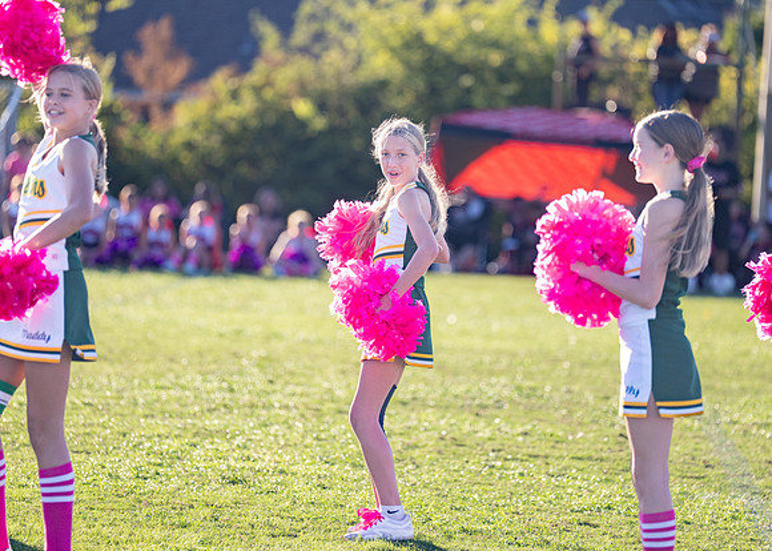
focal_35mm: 204
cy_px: 247
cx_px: 380
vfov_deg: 7.1
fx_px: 4468
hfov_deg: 9.9
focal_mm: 171
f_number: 2.8
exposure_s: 1/2500
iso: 500
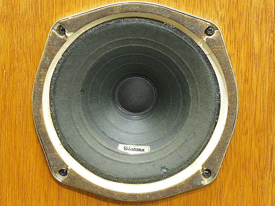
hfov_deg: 15.9
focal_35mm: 124
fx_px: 985
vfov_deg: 12.0
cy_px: 103
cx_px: 138
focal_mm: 22.3
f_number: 8
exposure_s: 2
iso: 200
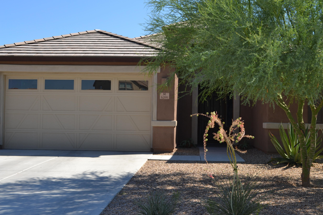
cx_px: 178
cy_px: 107
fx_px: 436
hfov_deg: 40.6
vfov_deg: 27.8
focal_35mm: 49
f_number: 8
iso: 100
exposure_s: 1/200
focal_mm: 29
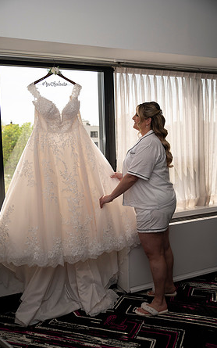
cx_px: 101
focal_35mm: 36
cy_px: 175
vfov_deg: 54.0
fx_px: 341
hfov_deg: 35.3
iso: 400
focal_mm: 35
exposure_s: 1/1600
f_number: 2.8
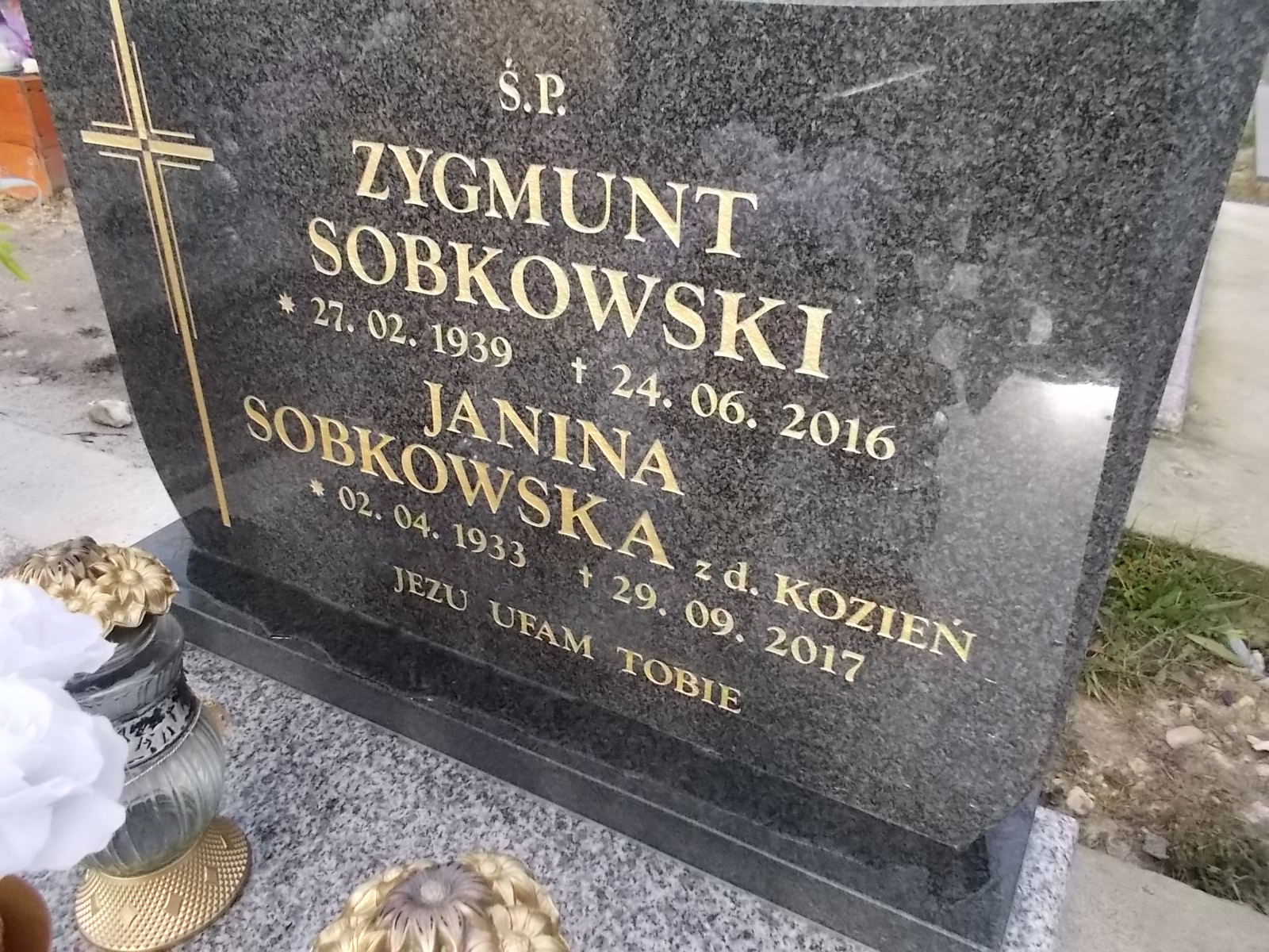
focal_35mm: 26
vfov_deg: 53.1
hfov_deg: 67.3
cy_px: 476
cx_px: 634
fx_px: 953
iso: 400
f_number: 8
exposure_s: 1/125
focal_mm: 4.6
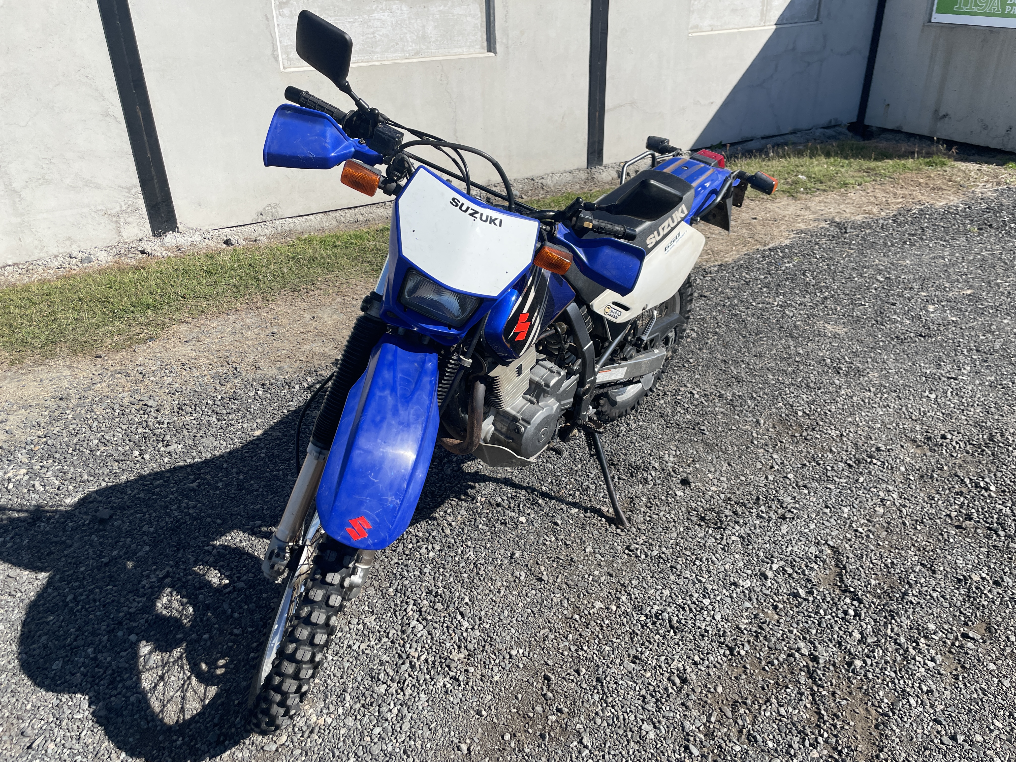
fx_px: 763
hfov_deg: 67.3
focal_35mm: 26
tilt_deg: -27.4
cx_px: 508
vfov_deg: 53.1
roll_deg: +1.1
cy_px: 381
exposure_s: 1/3610
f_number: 1.6
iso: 32
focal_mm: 4.2
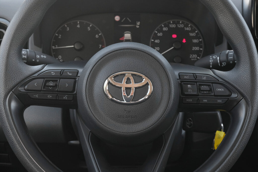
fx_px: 487
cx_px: 129
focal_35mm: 68
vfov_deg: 20.0
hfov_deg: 29.7
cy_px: 86
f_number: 9
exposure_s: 1/100
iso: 2000
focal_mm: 45
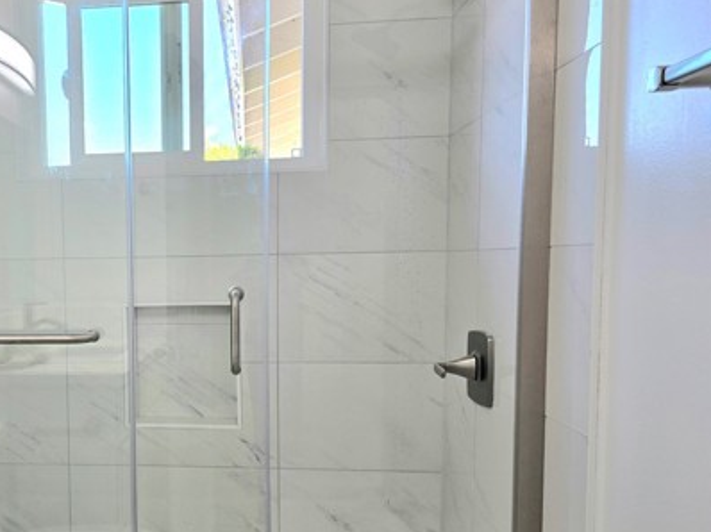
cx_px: 152
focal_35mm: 37
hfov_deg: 47.7
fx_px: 760
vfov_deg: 38.4
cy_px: 336
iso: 40
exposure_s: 1/120
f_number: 1.7
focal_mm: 6.3
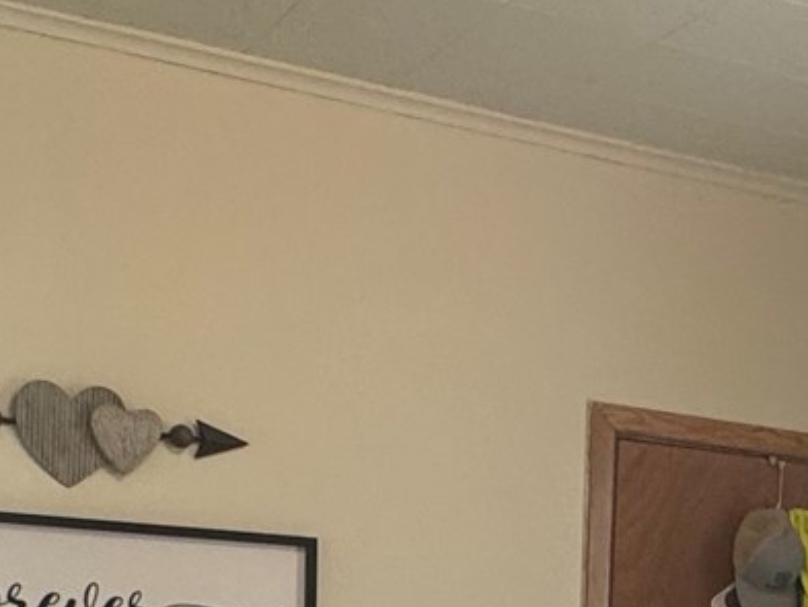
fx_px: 1704
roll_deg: -2.7
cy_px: 815
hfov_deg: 26.2
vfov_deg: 18.6
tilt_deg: -4.3
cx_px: 646
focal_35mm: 73
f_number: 2.2
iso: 250
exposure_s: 1/60
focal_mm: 2.22
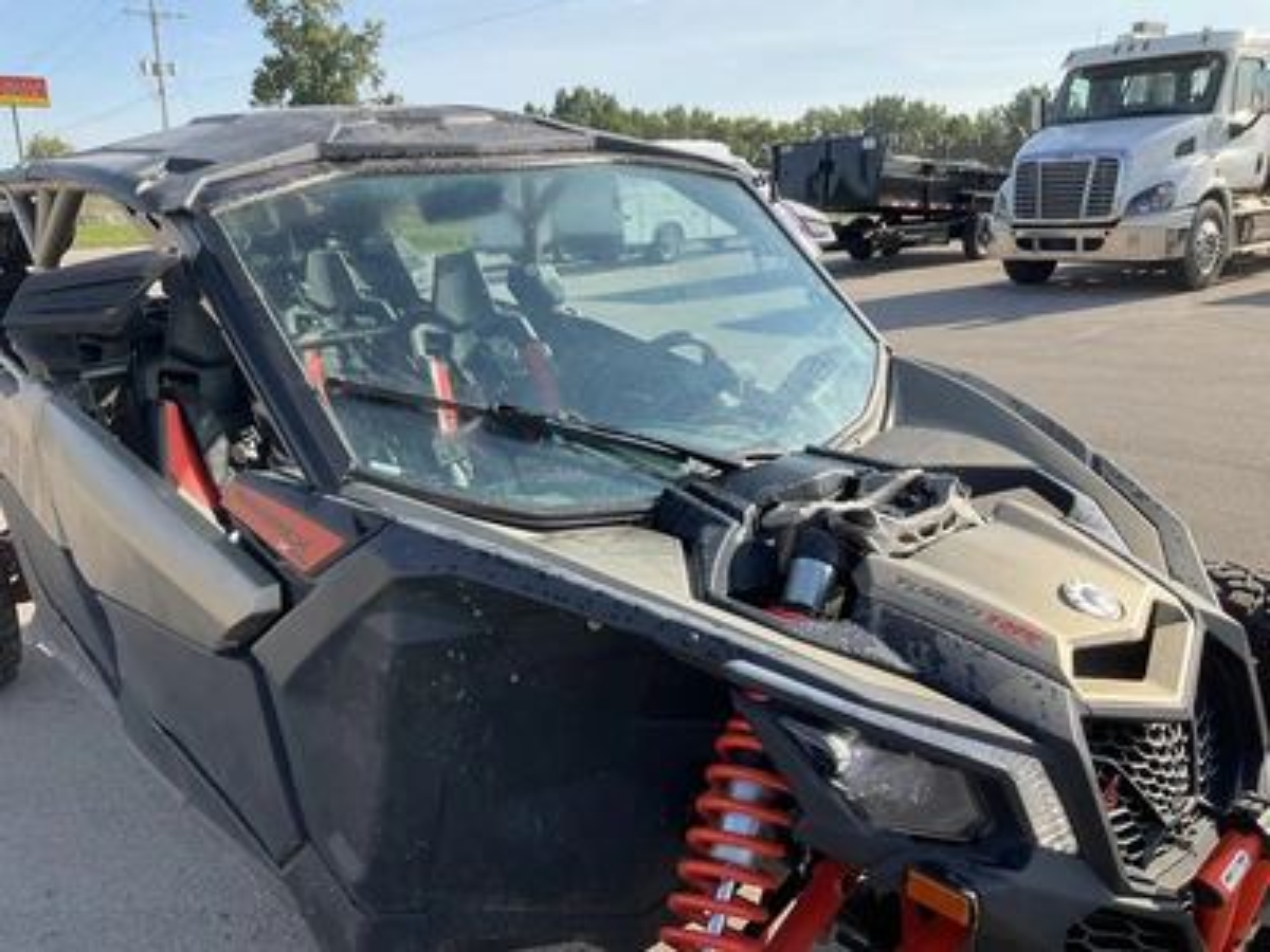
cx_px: 635
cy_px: 476
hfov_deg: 61.7
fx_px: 1064
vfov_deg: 48.2
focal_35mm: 29
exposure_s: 1/620
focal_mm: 3
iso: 25
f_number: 1.8
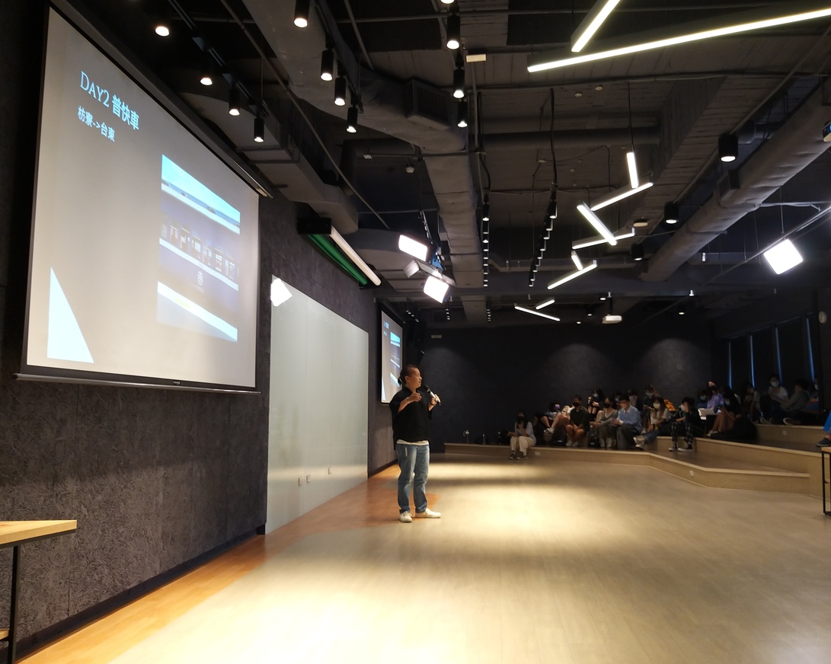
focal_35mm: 29
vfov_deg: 50.0
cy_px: 330
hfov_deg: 60.4
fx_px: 713
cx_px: 439
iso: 80
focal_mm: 3.93
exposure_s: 1/60
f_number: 1.7
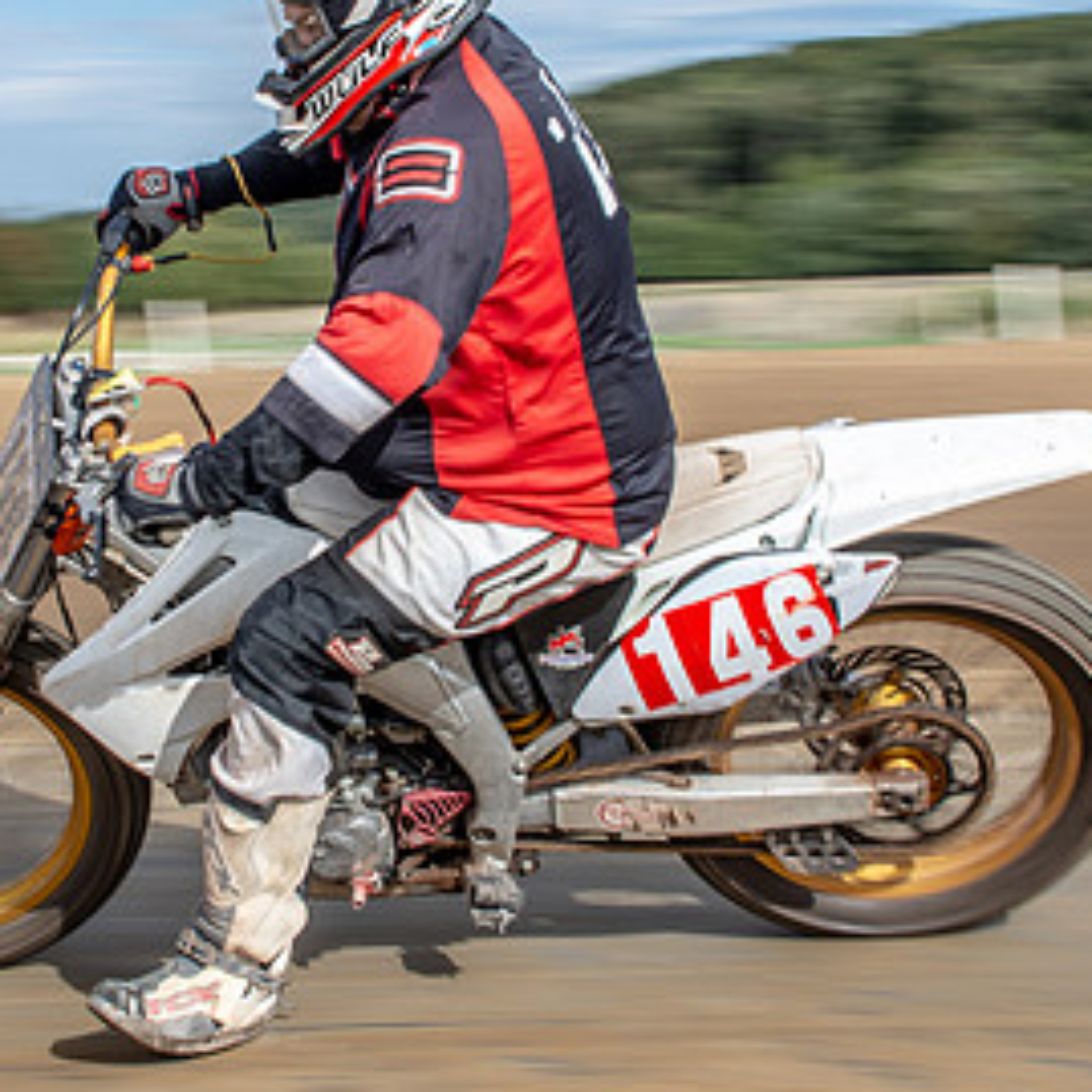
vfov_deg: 19.7
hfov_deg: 19.6
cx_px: 317
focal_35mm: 88
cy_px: 367
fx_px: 3141
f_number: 10
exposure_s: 1/125
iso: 125
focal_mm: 32
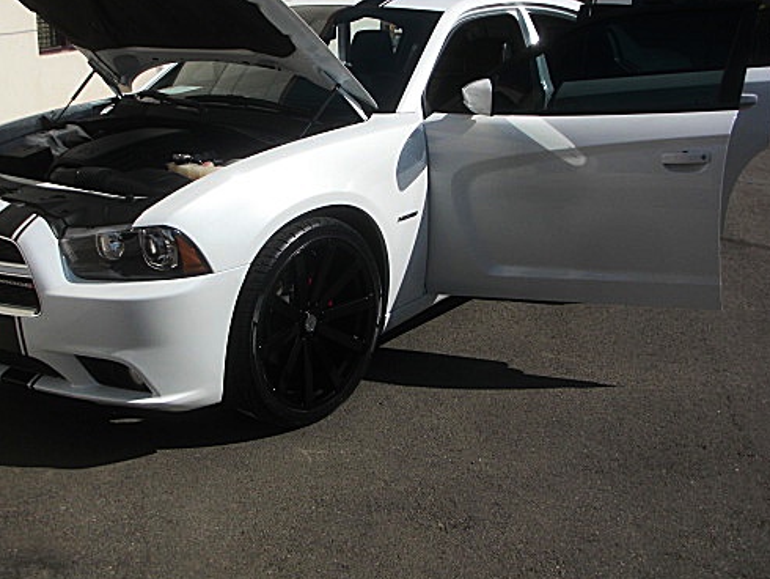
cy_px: 209
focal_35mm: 47
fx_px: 1046
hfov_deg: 40.3
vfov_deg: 30.7
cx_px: 325
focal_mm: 6.3
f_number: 7.9
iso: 50
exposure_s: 1/250
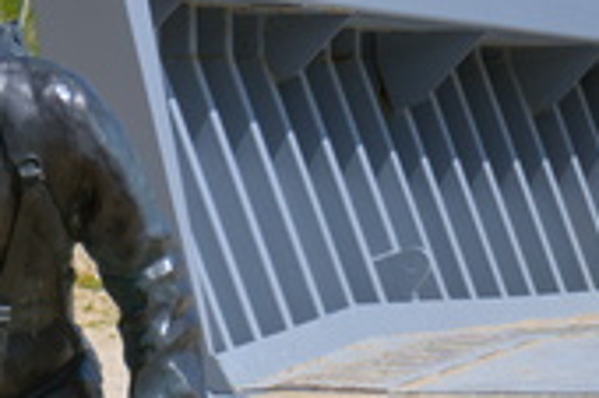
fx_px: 4527
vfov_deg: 5.0
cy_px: 402
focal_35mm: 272
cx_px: 208
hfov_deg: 7.6
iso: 100
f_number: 7.1
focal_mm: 39
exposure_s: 1/640
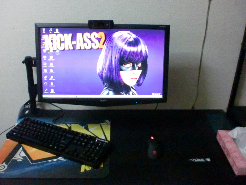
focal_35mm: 35
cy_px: 92
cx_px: 123
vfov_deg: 40.7
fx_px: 249
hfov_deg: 52.6
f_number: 3.1
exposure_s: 1/80
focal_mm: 6.3
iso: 1600
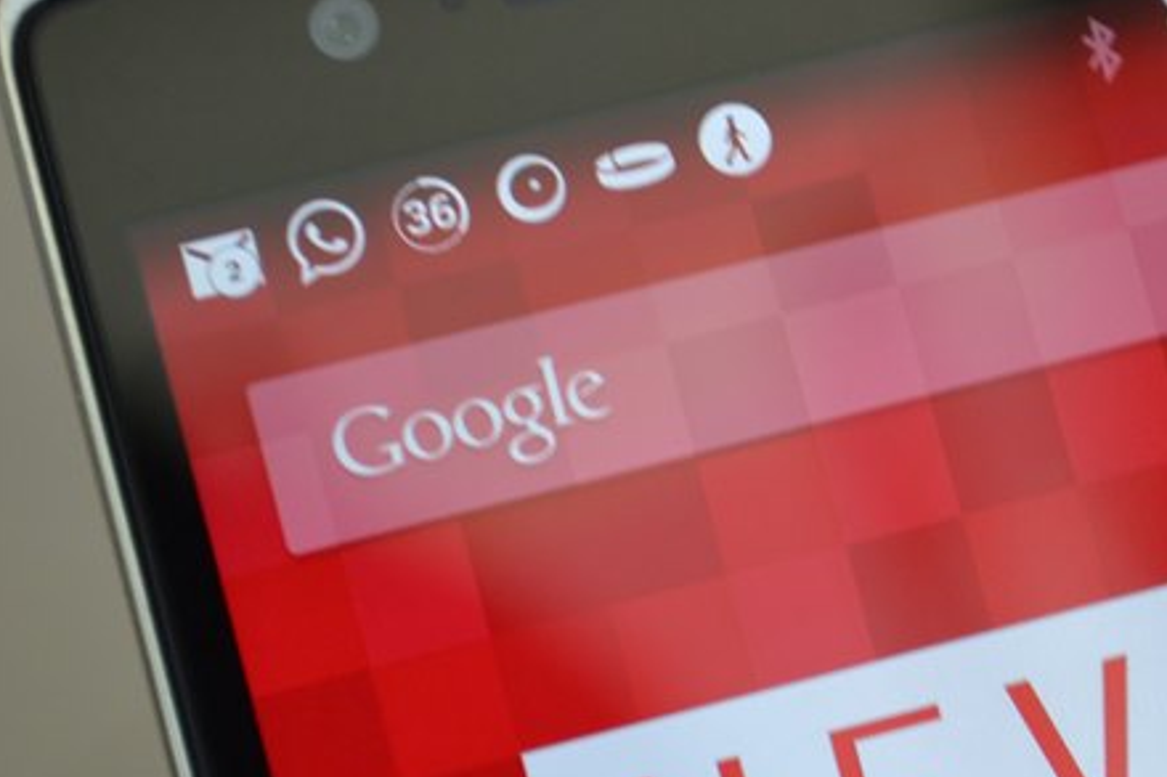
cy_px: 407
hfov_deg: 11.5
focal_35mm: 178
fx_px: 5770
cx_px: 989
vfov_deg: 7.7
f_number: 5.6
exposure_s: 1/20
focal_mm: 55
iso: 400
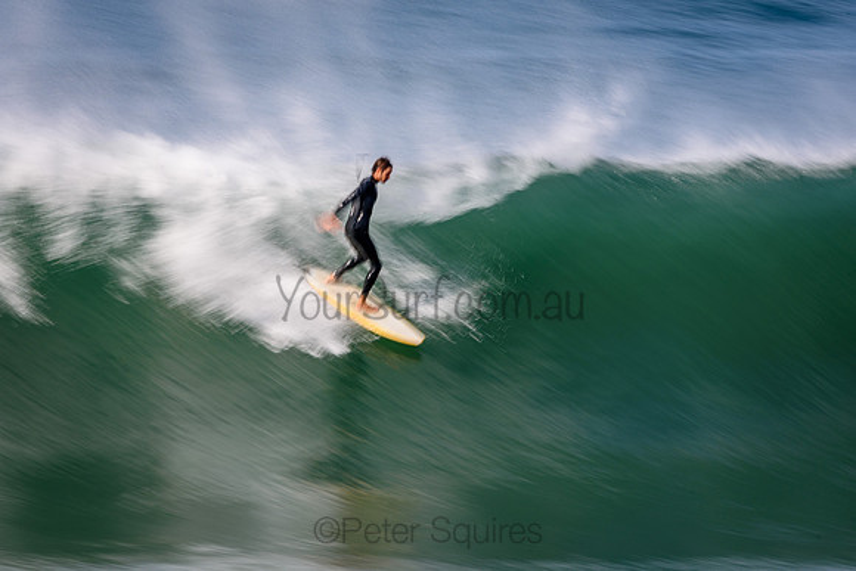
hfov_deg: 3.1
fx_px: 15696
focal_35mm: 660
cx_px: 428
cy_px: 286
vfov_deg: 2.1
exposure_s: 1/20
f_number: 18
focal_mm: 440
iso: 100
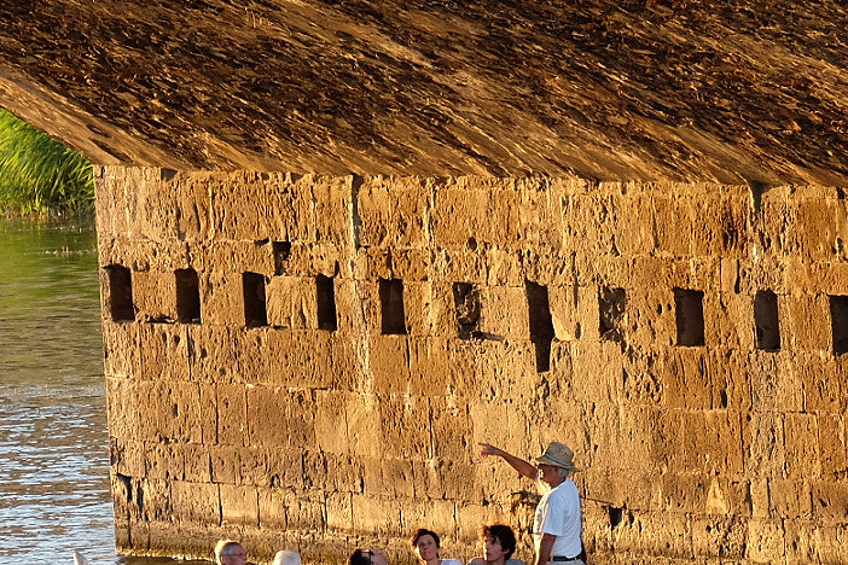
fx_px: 16111
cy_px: 403
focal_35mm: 684
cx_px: 234
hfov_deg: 3.0
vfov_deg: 2.0
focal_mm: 200
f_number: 4.8
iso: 250
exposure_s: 1/80
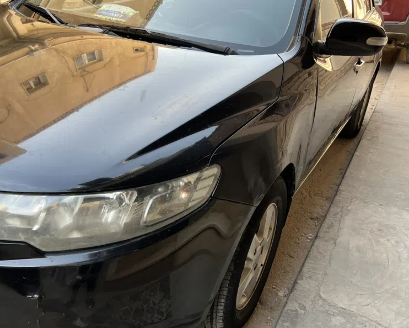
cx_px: 177
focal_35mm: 35
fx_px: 424
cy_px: 170
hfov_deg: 51.4
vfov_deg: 42.2
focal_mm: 5.7
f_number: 1.5
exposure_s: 1/121
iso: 40
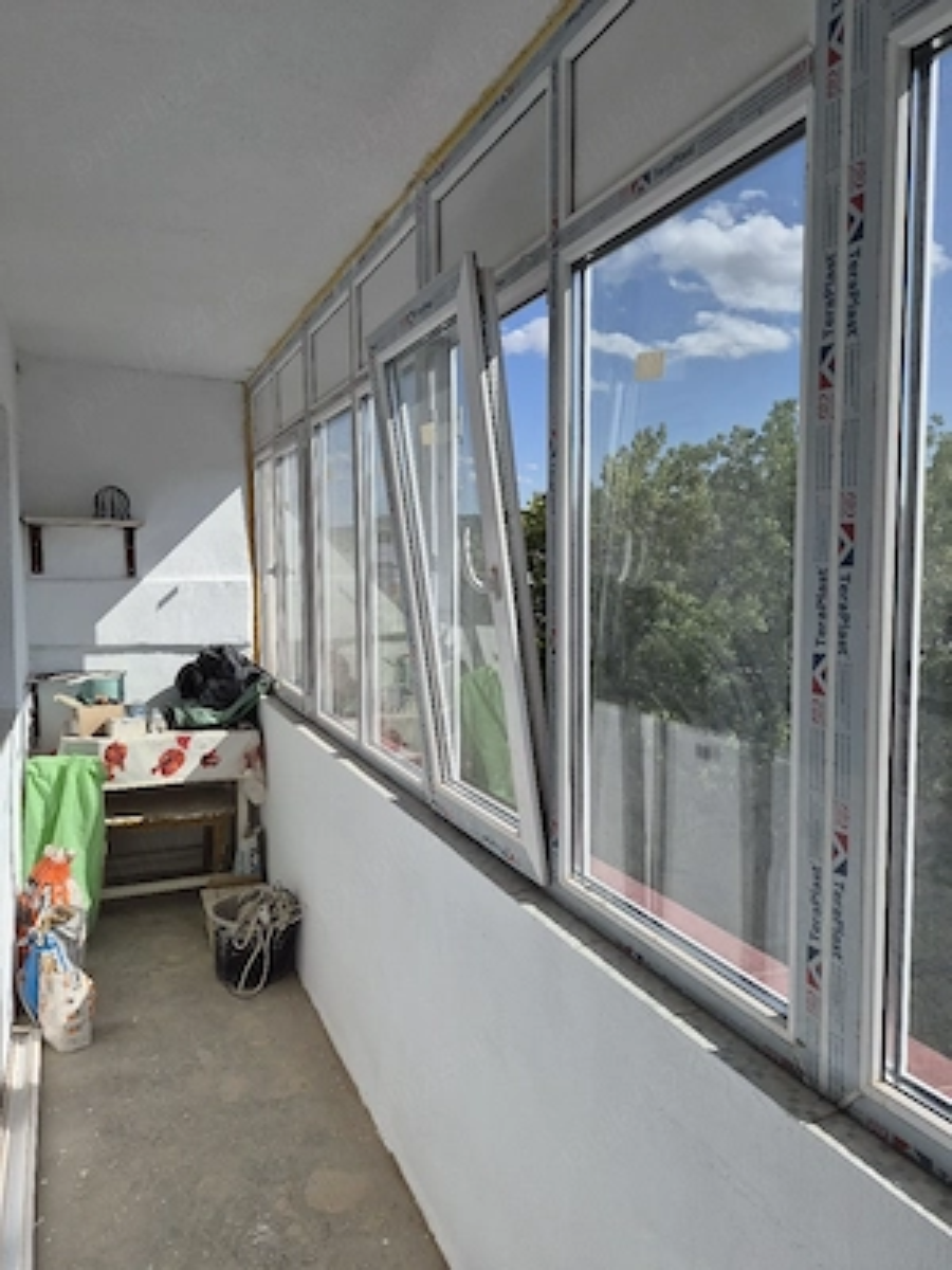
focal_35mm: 23
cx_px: 476
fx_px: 843
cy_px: 635
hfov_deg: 58.9
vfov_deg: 73.9
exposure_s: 1/10000
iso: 80
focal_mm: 5.4
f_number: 1.8
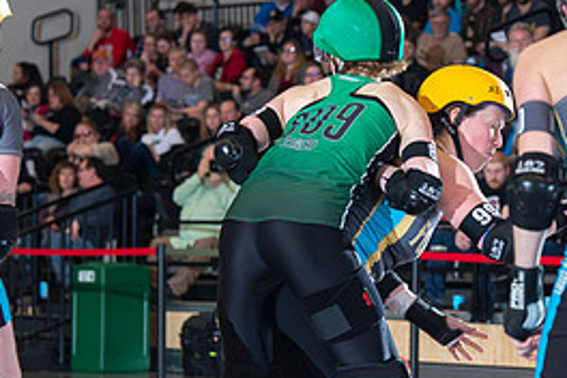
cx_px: 430
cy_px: 302
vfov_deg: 5.6
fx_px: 3874
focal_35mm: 246
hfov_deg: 8.4
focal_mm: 112
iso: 640
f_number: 5.6
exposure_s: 1/160
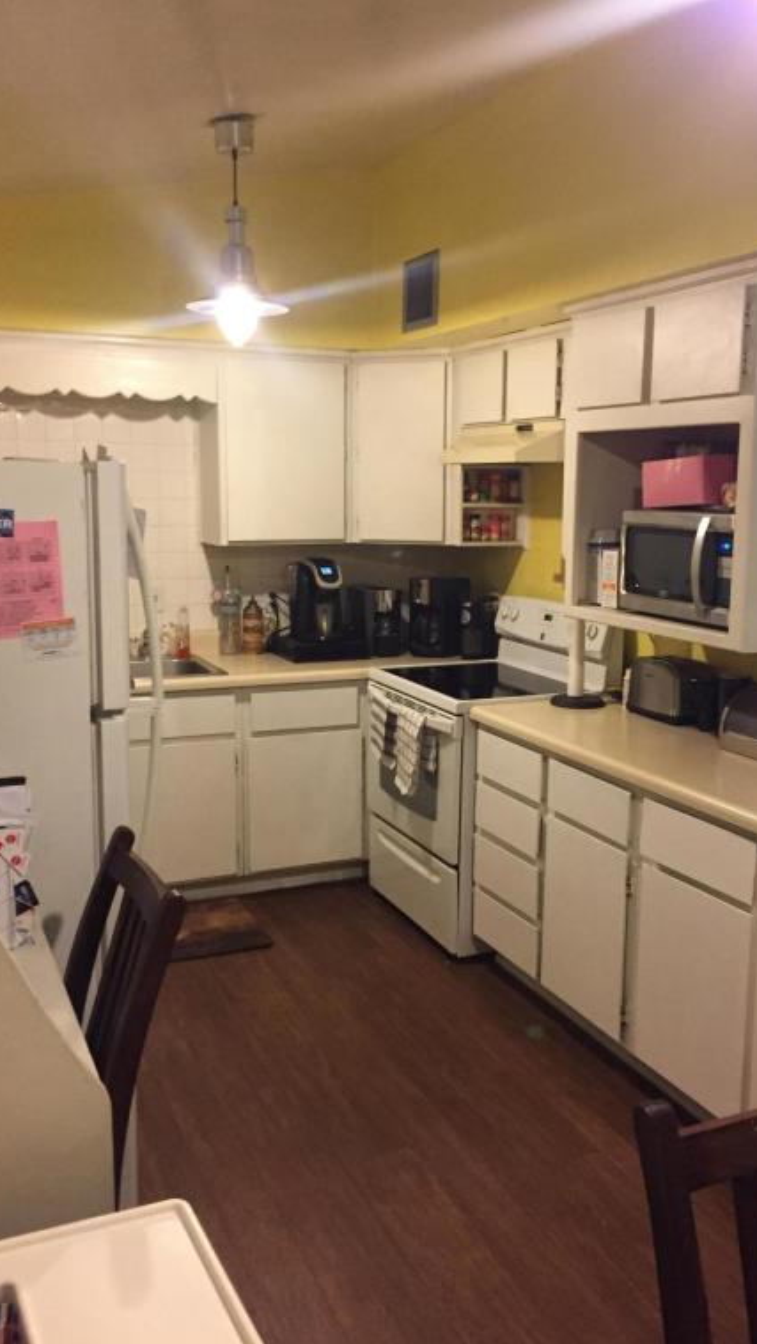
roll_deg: -0.5
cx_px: 385
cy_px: 679
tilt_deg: -9.2
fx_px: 1141
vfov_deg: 61.0
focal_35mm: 32
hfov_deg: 36.7
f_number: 2.2
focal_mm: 4.15
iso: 250
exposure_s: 1/30
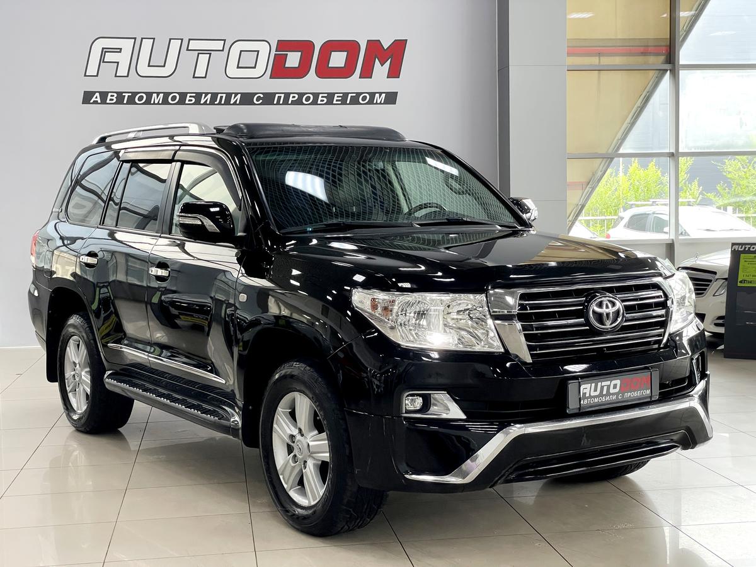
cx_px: 378
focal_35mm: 52
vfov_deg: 28.0
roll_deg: +2.1
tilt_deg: -2.9
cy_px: 284
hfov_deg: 36.8
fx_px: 1136
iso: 200
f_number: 2
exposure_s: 1/97
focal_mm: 6
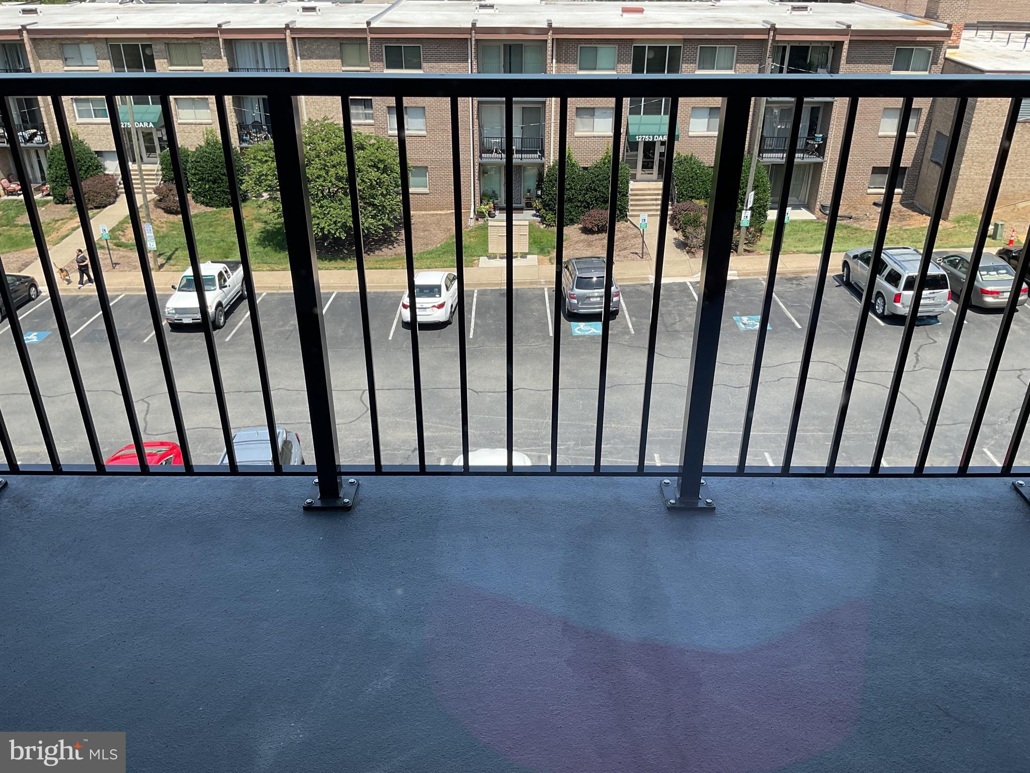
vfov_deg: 48.2
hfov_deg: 61.7
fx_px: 863
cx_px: 515
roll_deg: +0.4
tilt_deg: -30.7
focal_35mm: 29
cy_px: 386
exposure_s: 1/781
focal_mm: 3
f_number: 1.8
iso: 16
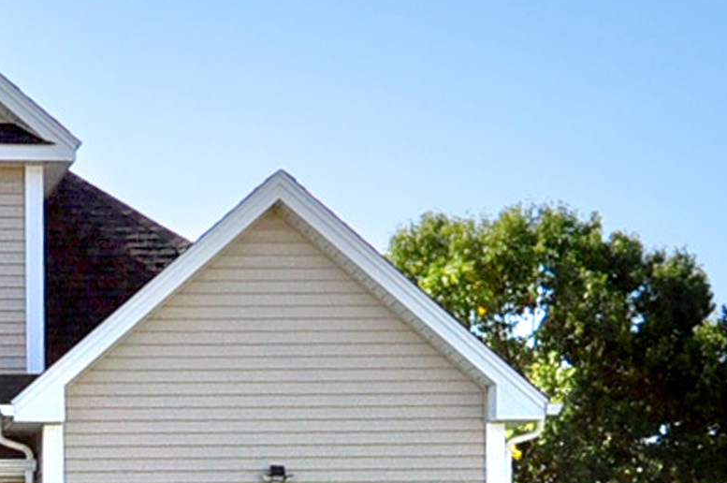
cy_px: 508
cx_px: -531
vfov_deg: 12.0
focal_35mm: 112
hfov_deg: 15.9
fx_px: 2259
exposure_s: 1/500
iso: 320
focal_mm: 20
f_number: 8
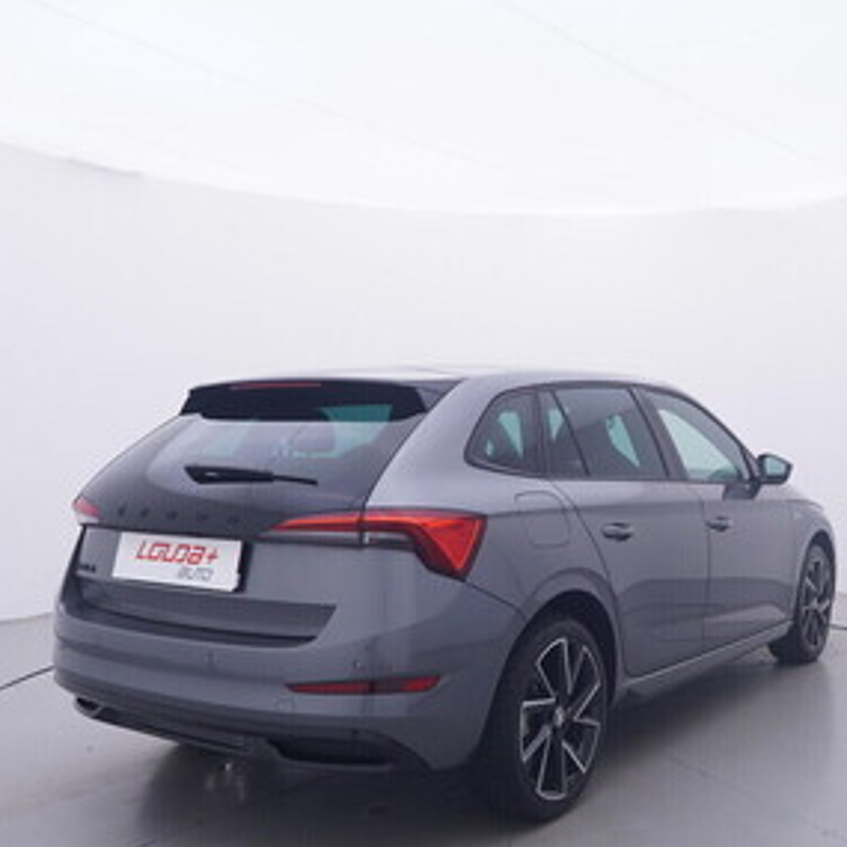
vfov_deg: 45.0
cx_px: 542
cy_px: 495
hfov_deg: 44.7
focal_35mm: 37
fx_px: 1019
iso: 200
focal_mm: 15
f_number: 5
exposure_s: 1/80
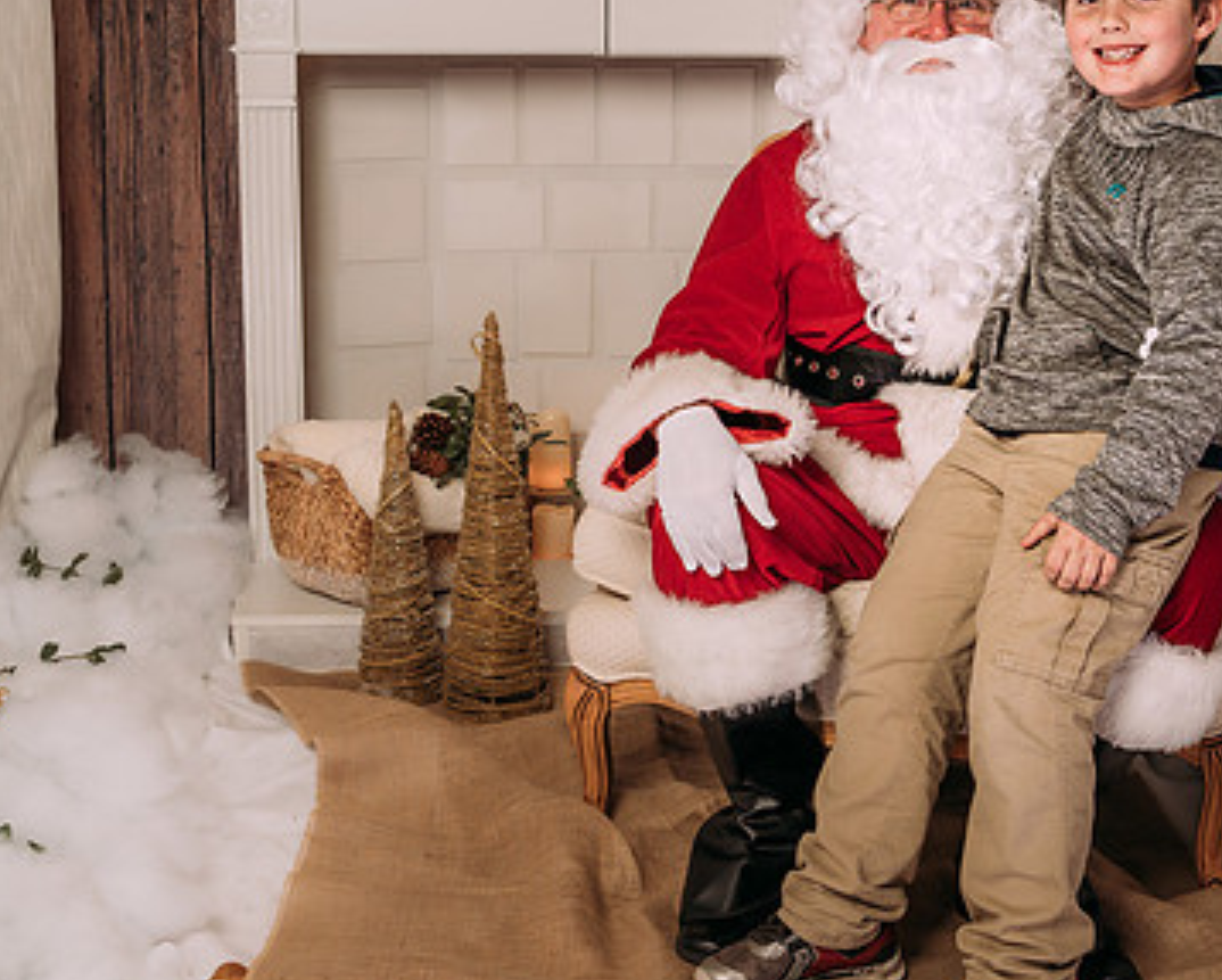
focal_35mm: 60
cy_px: 396
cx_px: 686
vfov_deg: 25.4
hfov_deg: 31.4
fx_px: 2172
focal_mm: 35
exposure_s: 1/100
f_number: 5.6
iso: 100
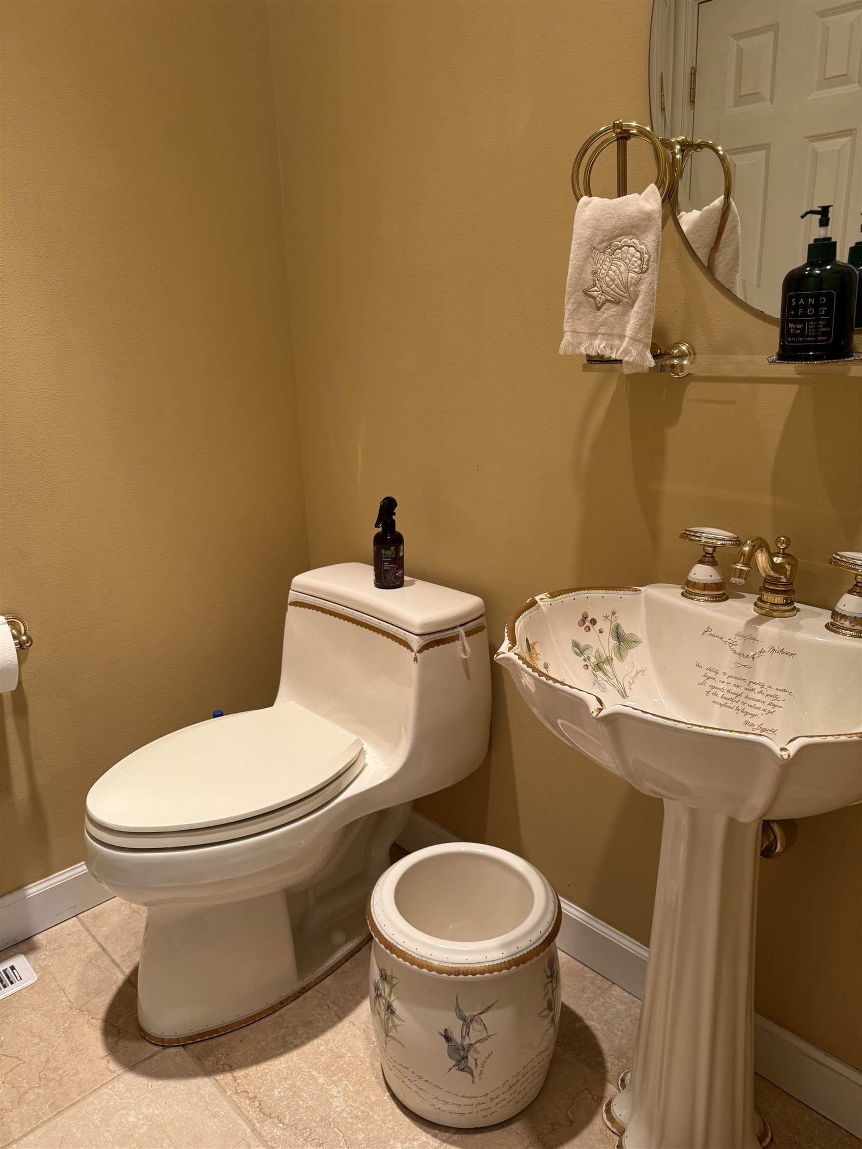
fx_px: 797
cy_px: 574
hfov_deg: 56.8
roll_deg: +0.7
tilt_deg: -16.3
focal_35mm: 24
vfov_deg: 71.6
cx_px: 431
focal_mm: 6.76
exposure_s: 1/60
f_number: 1.78
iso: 160
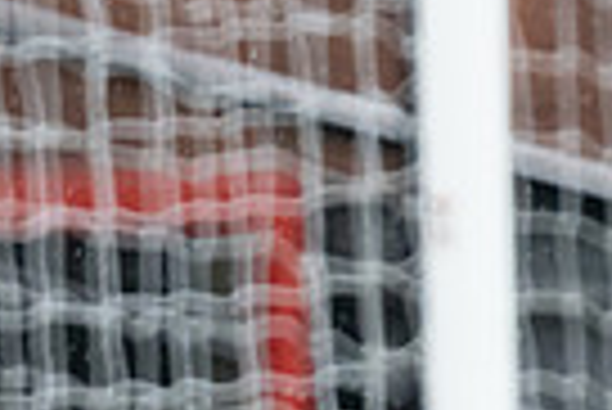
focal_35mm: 1697
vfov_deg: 0.8
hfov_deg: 1.2
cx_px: -346
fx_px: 28879
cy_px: 331
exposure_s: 1/800
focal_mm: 265
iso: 4000
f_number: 4
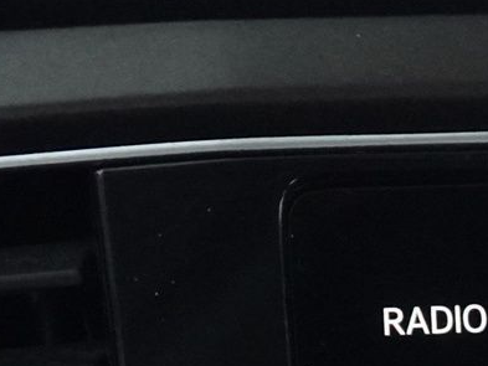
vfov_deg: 5.7
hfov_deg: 7.1
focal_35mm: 257
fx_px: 3624
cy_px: 743
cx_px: 1300
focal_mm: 28
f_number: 4
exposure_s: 1/60
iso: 10000
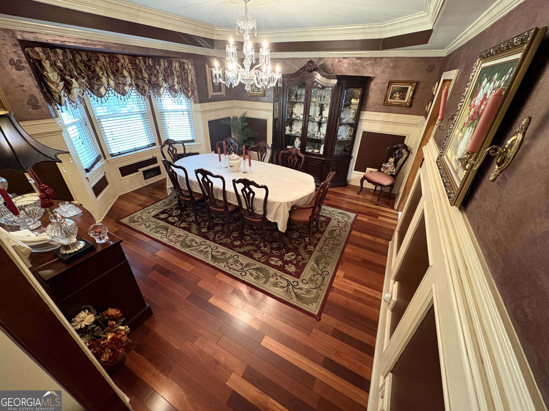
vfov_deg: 85.7
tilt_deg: -30.0
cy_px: 206
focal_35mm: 14
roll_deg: -1.6
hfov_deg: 102.1
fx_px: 222
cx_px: 274
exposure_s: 1/40
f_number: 2.2
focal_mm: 2.22
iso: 800
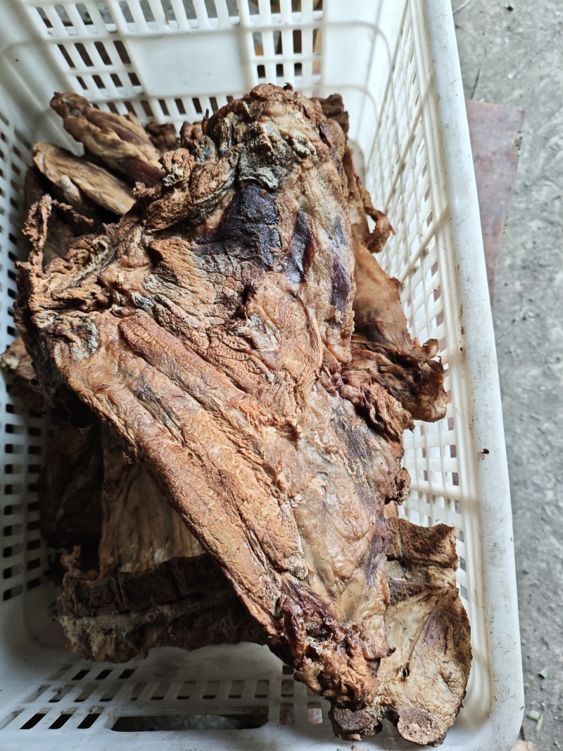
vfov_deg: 67.3
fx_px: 564
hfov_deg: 53.1
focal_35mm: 26
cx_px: 282
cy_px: 376
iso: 200
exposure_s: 1/300
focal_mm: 4.94
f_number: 1.5
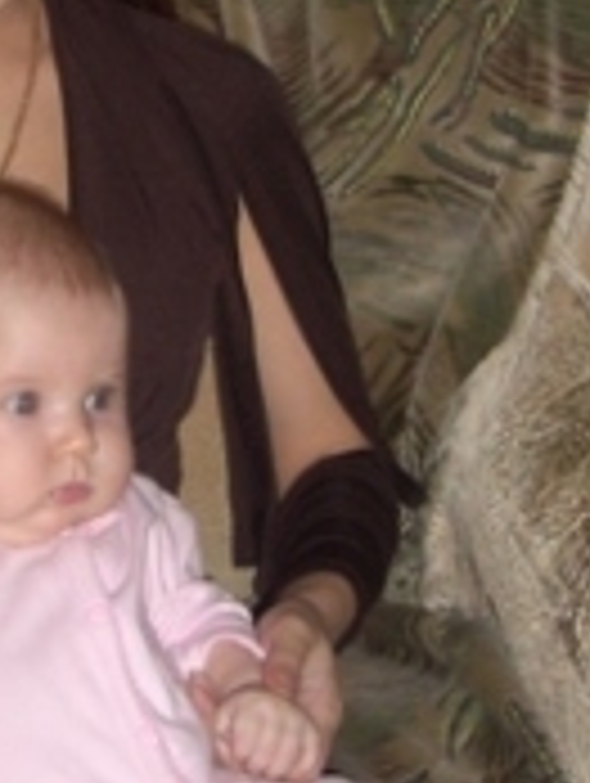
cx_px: 72
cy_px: 351
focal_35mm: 129
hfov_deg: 11.5
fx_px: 2924
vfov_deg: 15.3
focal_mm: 6.2
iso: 64
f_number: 2.8
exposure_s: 1/60
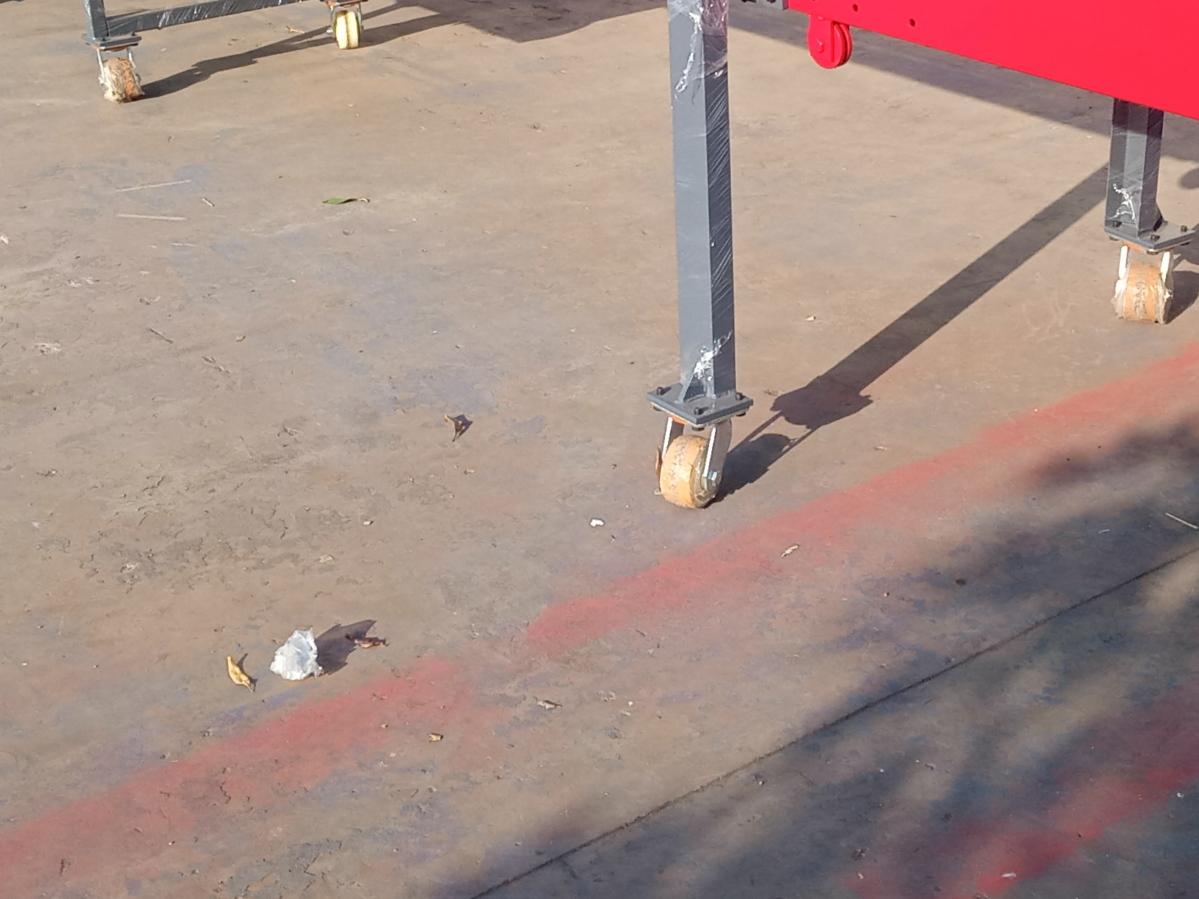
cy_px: 284
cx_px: 700
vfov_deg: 26.4
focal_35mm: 55
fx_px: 1905
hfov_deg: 34.9
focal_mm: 3.73
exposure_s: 1/799
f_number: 2.2
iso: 115
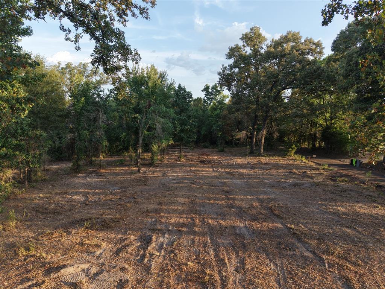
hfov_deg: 71.6
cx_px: 192
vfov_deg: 56.8
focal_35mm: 24
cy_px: 144
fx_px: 267
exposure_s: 1/500
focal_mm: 8.67
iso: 100
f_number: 1.8
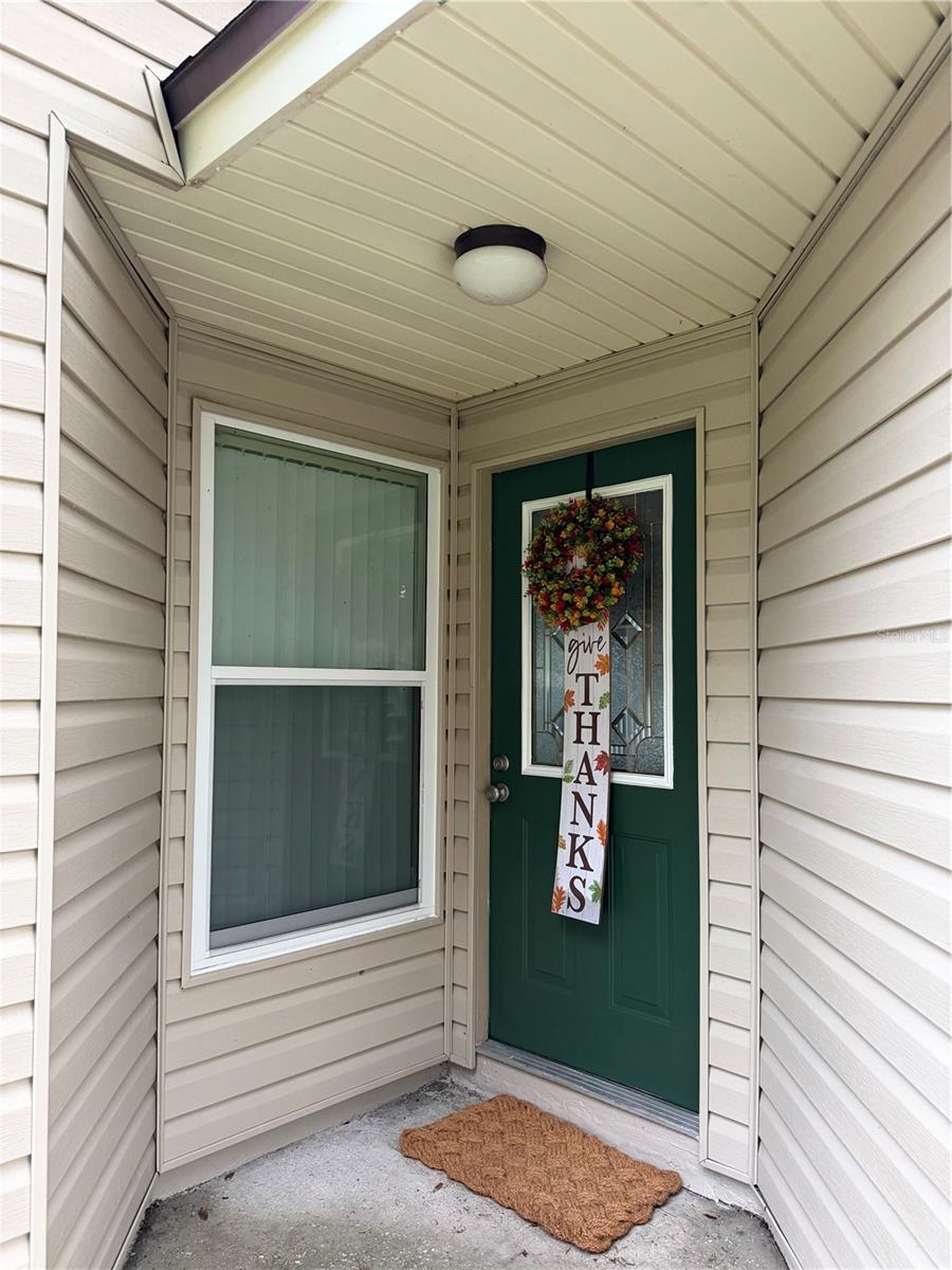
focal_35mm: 24
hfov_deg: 56.8
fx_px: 880
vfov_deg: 71.6
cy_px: 635
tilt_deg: +1.9
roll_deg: -0.5
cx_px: 476
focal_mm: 6.76
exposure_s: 1/60
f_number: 1.78
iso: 400
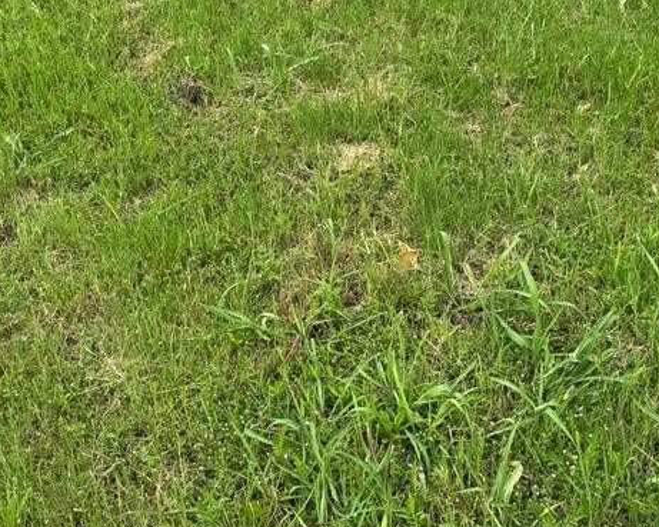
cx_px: 307
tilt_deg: -28.5
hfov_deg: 36.0
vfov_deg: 28.7
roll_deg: +3.9
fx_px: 1014
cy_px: 133
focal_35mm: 52
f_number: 1.78
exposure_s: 1/1923
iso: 80
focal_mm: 6.76
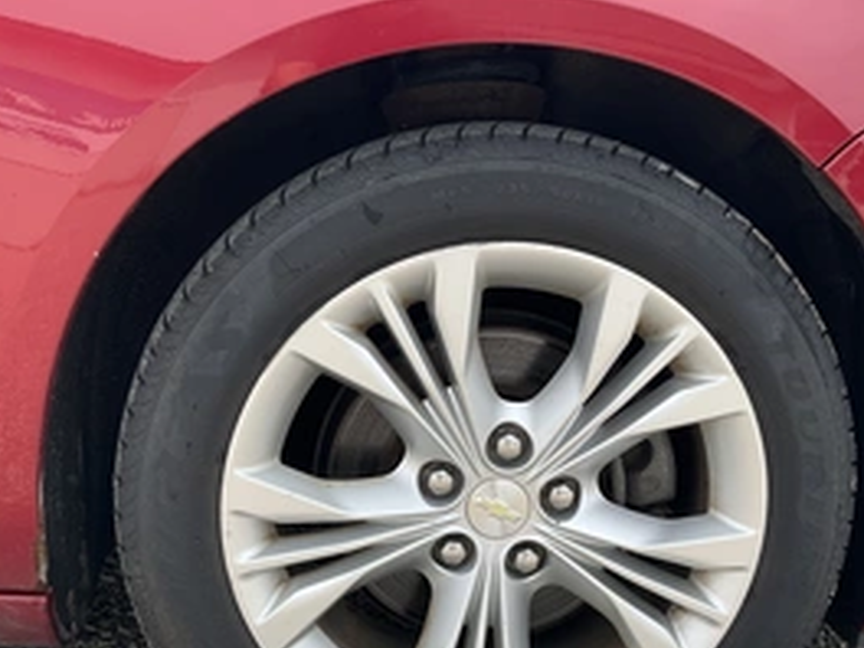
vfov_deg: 32.6
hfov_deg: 42.8
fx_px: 1098
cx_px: 501
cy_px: 435
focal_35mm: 44
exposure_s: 1/620
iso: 25
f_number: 1.8
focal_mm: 3
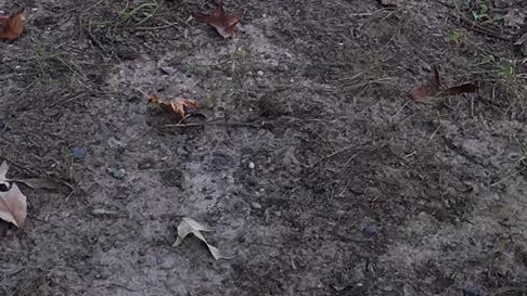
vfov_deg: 8.5
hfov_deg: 16.4
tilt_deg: -14.4
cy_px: -385
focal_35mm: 131
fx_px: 1830
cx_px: 336
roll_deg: -0.4
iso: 32
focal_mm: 4.15
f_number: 2.2
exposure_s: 1/60
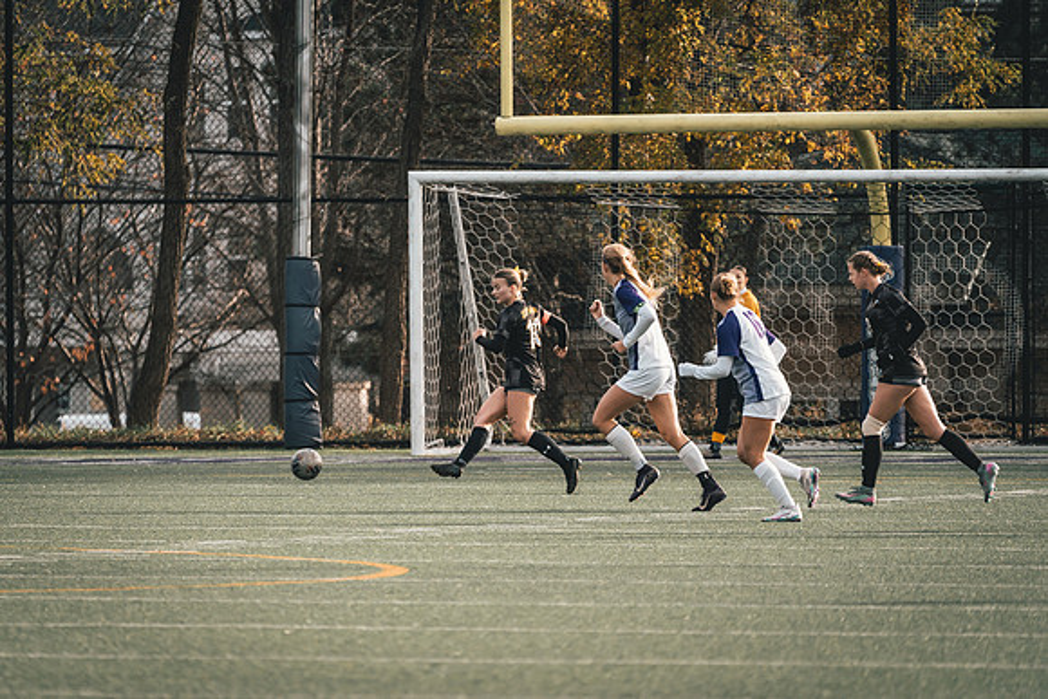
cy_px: 390
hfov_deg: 4.6
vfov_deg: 3.1
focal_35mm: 448
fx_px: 13051
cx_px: 462
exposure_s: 1/1250
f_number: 6.3
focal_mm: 400
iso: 800
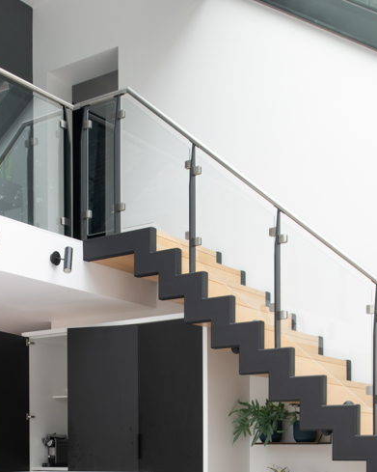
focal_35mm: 59
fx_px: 823
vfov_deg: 29.8
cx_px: 74
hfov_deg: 25.3
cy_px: 471
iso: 64
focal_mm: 24
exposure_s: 1/4
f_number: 8
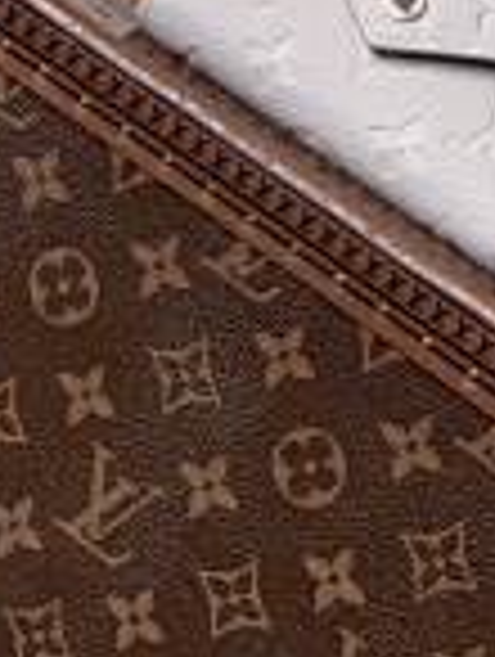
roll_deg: -28.8
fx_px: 3384
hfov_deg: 8.4
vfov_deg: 10.9
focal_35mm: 178
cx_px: 349
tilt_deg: -9.8
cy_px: -153
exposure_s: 1/122
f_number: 2.4
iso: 25
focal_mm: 6
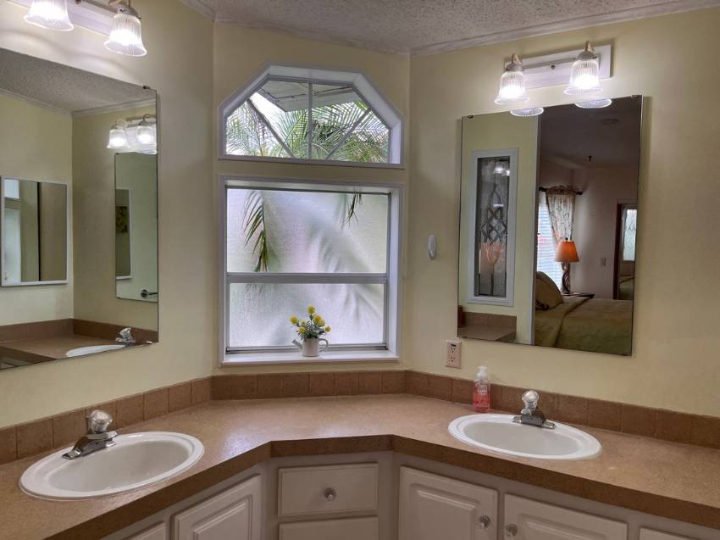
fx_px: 541
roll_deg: -0.3
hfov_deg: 67.3
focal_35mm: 26
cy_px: 270
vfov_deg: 53.0
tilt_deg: -3.1
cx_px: 360
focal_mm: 5.1
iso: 40
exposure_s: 1/185
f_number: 1.6
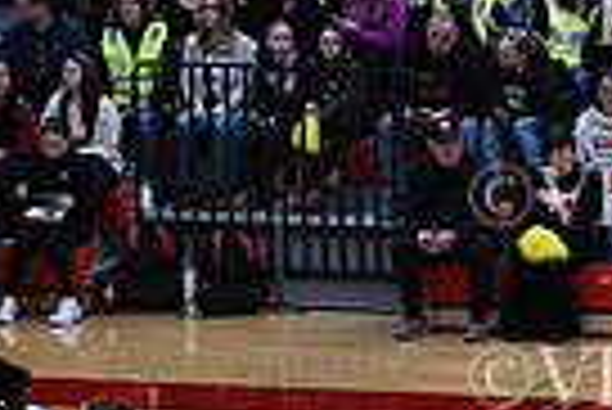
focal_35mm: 298
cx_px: 1120
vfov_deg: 4.6
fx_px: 5071
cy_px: 831
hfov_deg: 6.7
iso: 4000
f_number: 4
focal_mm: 70
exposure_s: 1/400
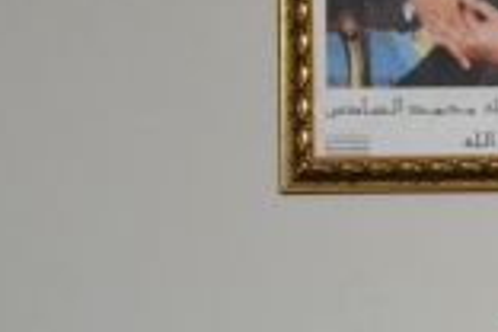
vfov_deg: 2.8
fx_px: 6819
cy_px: 99
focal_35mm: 493
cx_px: 900
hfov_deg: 4.1
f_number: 4.2
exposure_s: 1/60
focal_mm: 80
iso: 3200
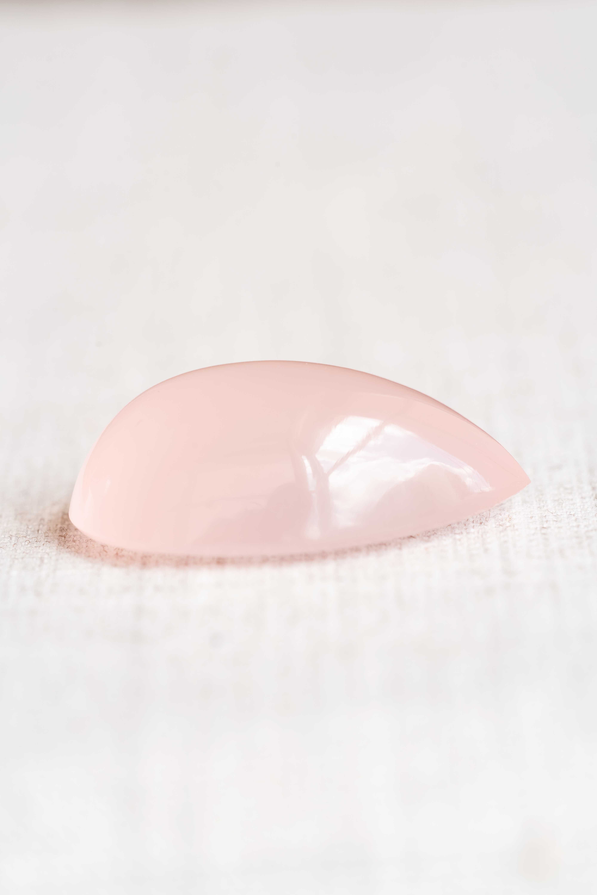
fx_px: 2239
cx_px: 298
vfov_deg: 22.6
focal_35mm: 90
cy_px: 448
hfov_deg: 15.2
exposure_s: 1/10
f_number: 8
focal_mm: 90
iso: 100
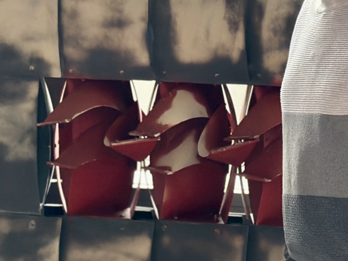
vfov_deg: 9.8
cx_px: 309
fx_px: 1528
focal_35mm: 152
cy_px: 177
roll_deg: -0.4
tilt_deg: -6.6
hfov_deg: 12.9
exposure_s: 1/147
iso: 64
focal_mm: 6.86
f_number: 1.78
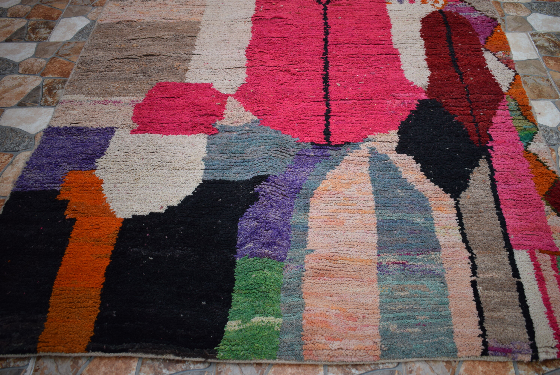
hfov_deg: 53.1
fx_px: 560
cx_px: 280
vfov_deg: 36.9
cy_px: 188
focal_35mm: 36
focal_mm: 24
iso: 100
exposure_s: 1/125
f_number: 3.8
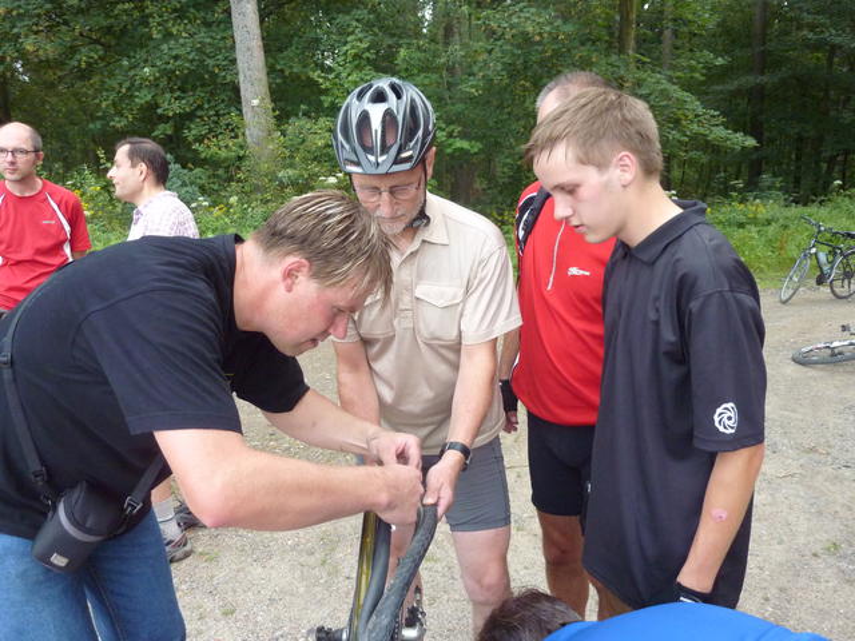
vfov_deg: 48.2
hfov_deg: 61.7
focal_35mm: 29
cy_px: 320
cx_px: 428
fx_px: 716
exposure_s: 1/160
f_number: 3.4
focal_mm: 4.7
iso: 320
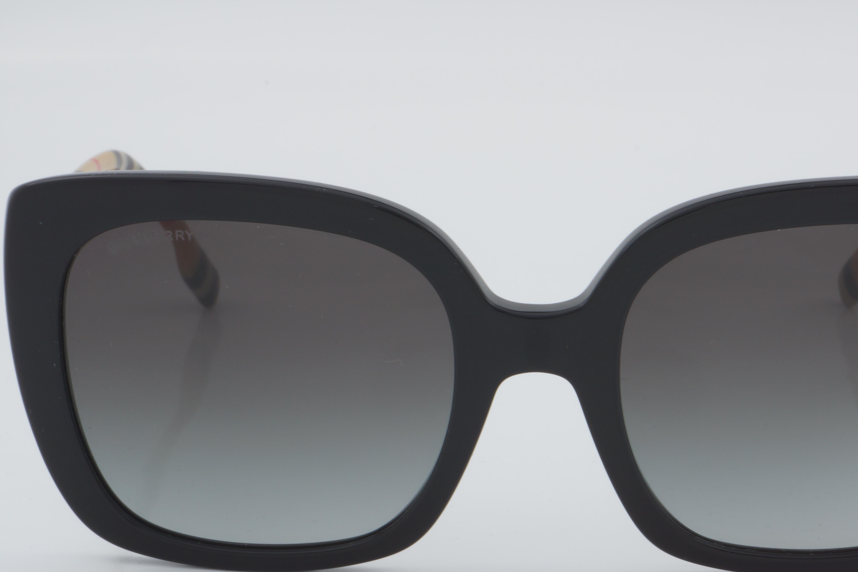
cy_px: 370
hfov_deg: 18.8
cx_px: 540
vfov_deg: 12.6
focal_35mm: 109
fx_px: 2589
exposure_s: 1/4
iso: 100
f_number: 32
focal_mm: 55
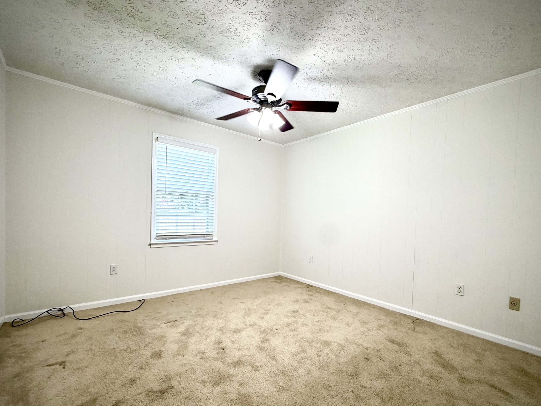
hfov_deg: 94.4
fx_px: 250
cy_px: 223
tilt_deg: -1.6
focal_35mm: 16
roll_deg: -2.2
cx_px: 283
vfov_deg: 77.9
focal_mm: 2.22
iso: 200
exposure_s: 1/120
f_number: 2.2
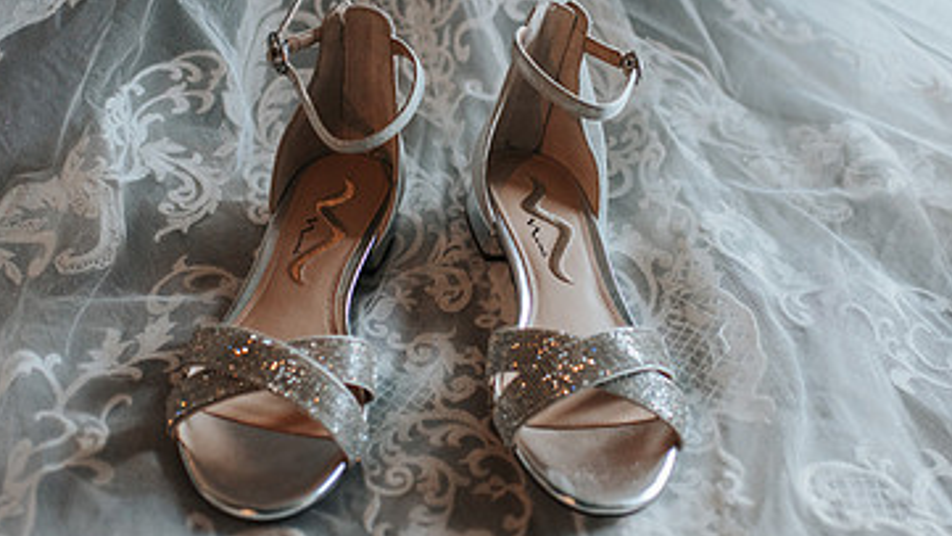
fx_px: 1489
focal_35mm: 59
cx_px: 475
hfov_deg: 35.5
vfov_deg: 20.3
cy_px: 191
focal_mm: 35
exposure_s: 1/640
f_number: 2.5
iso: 2500
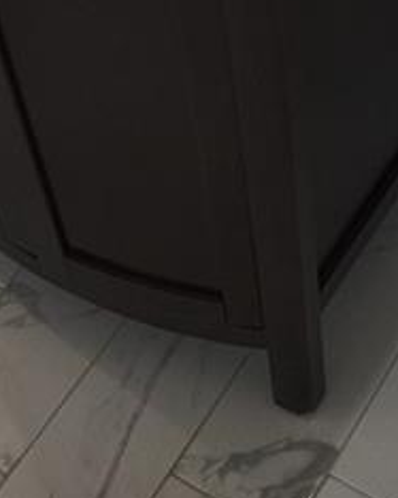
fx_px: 1370
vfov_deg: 20.0
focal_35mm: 93
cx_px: 334
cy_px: 0
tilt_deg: -48.7
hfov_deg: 16.4
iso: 40
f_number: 2.2
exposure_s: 1/30
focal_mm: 4.15
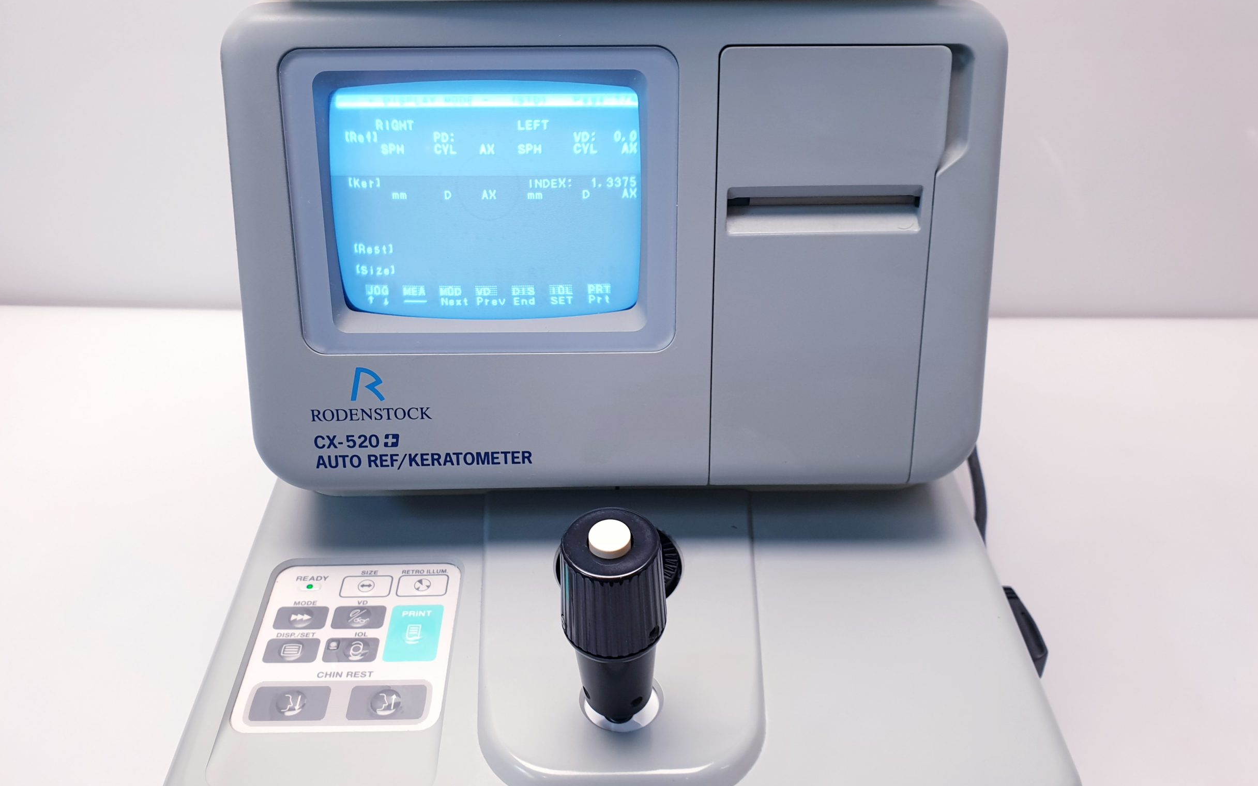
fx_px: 994
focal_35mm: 29
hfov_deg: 64.6
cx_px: 612
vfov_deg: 43.2
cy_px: 398
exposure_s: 1/50
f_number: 2.4
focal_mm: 4.3
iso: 80
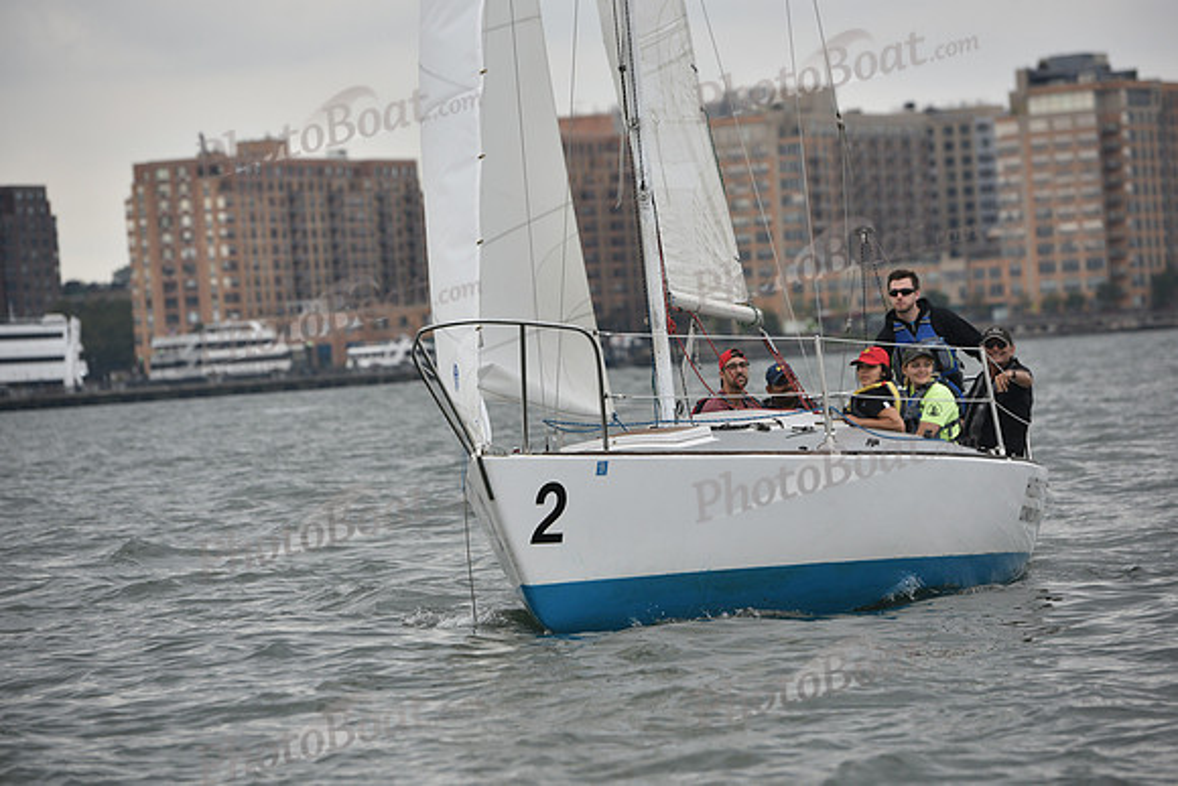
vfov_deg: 7.9
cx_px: 589
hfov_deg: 11.7
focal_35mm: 175
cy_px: 393
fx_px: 5727
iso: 320
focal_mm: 175
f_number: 5
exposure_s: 1/1250
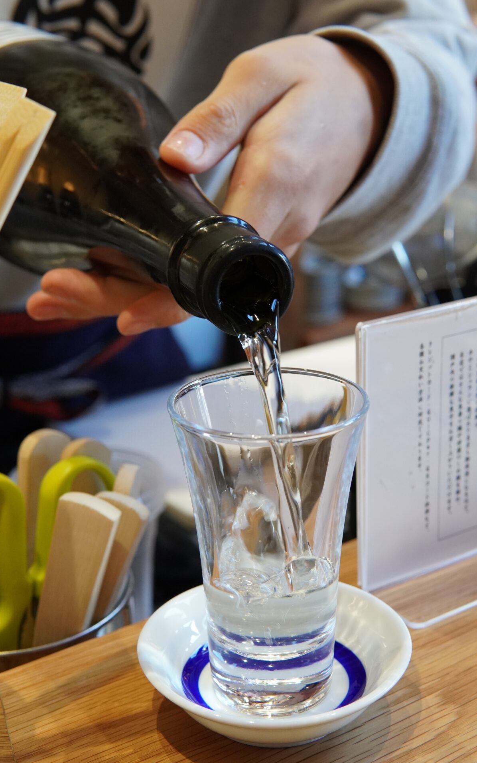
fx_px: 957
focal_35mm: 46
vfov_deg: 43.5
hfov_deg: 28.0
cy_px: 381
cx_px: 252
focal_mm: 30
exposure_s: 1/50
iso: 1600
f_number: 5.6
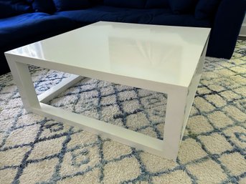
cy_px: 92
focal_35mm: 26
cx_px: 123
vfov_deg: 53.0
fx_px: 185
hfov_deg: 67.3
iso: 250
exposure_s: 1/60
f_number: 1.5
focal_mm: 5.7
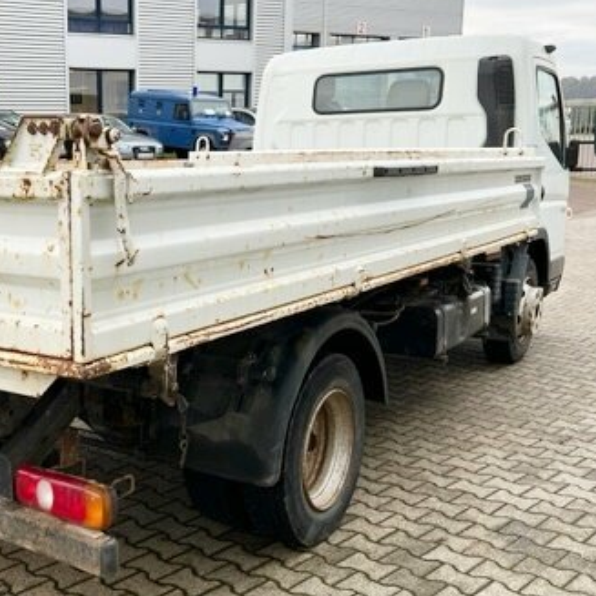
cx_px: 128
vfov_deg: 37.5
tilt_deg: -11.2
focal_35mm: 45
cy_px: 308
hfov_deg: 36.4
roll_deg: +0.6
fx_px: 877
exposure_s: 1/121
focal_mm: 5.7
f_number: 1.5
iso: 64
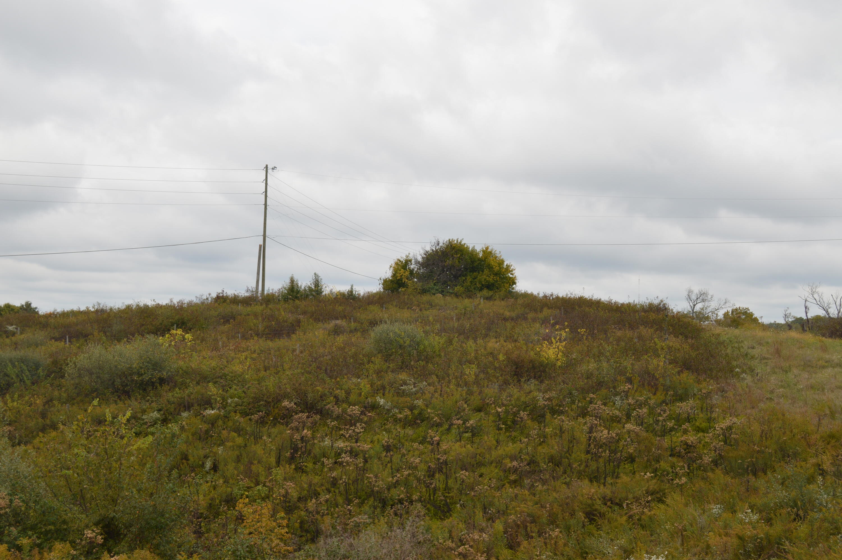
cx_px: 421
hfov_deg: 46.4
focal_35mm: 42
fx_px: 981
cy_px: 280
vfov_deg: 31.8
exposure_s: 1/200
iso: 100
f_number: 6.3
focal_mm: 28
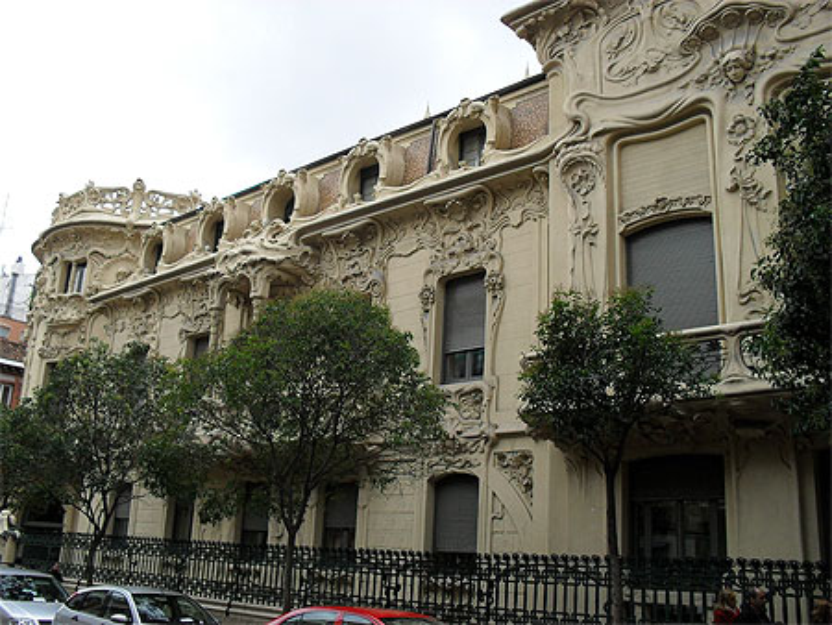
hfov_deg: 52.6
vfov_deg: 40.7
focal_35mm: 35
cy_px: 312
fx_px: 842
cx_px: 416
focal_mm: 6.3
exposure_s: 1/250
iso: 100
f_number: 3.2
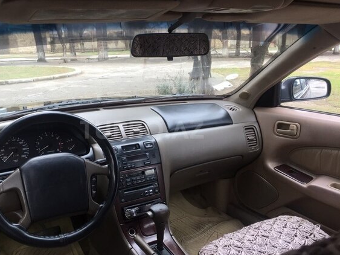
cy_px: 130
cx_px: 142
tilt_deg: -13.2
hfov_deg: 53.7
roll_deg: +1.3
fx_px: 334
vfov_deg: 41.8
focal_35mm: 34
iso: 50
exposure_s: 1/100
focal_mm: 4.15
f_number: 2.2
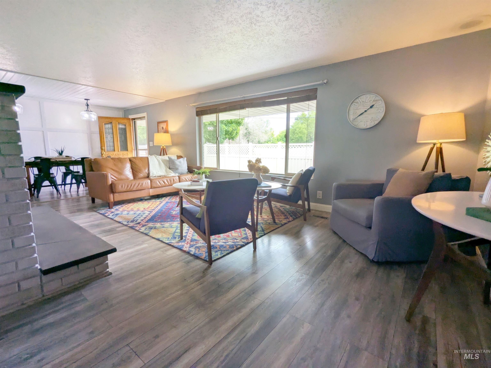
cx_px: 246
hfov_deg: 94.5
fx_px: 227
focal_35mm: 16
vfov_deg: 78.1
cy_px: 184
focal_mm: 2.35
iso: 46
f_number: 2.2
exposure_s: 1/120
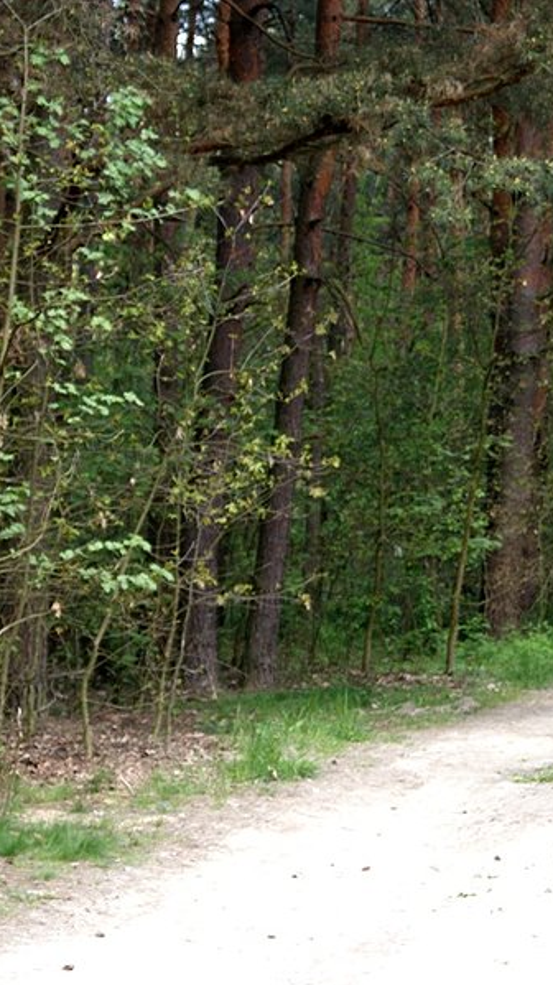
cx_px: 207
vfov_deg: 15.1
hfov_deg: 8.5
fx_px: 3705
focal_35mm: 142
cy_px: 492
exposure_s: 1/125
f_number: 5.6
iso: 200
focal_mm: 60
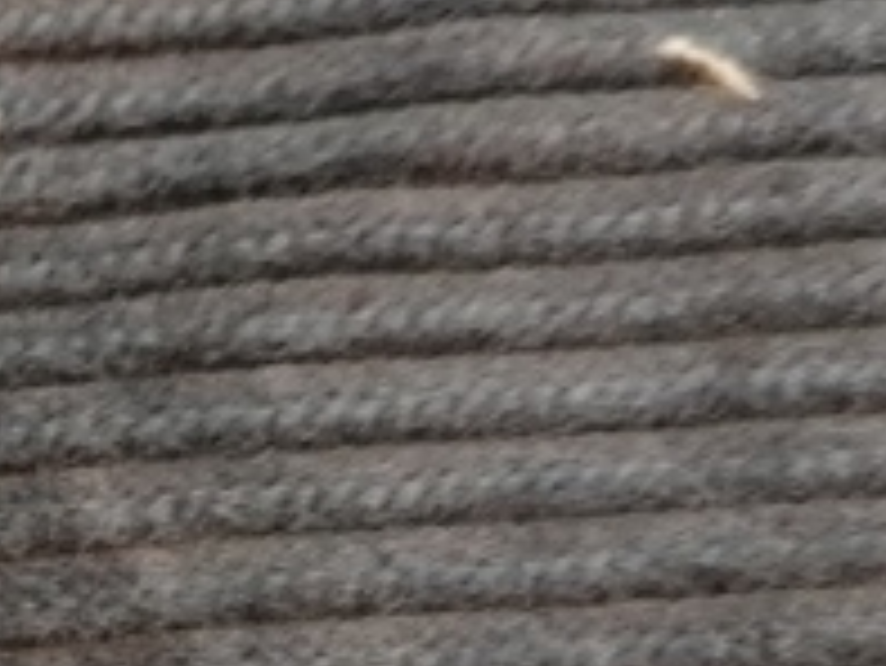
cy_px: 1008
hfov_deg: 13.5
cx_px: -328
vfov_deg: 10.2
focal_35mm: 140
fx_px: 3585
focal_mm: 4.75
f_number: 1.8
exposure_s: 1/50
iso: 64
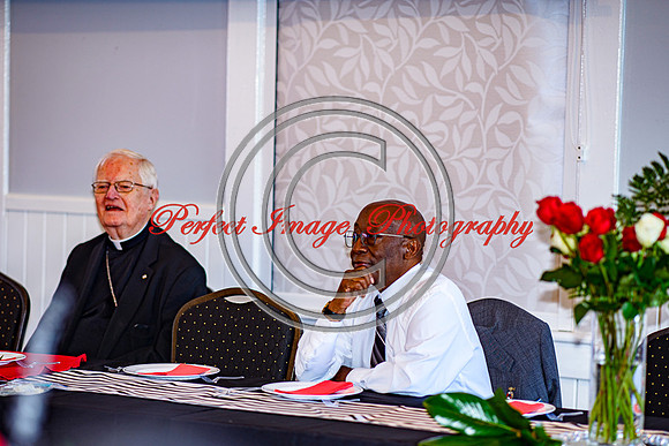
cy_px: 274
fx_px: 2400
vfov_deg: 10.6
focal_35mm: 129
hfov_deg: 15.9
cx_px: 327
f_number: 1.8
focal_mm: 105
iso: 100
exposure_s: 1/125
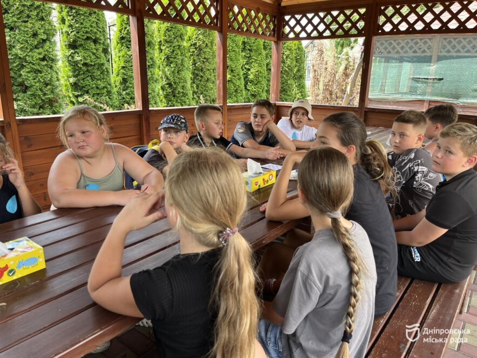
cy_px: 179
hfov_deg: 67.3
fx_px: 358
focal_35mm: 26
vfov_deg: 53.1
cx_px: 238
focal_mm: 5.1
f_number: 1.6
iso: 32
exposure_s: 1/129
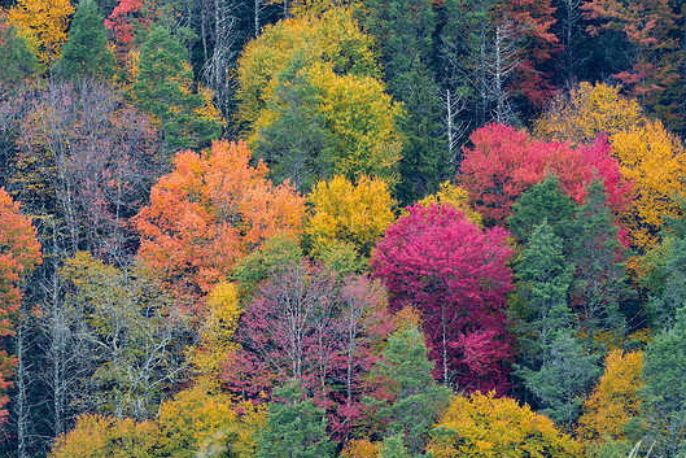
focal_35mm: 263
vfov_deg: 5.2
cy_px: 237
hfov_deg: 7.8
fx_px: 5013
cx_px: 348
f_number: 13
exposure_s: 1/3
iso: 100
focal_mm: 240
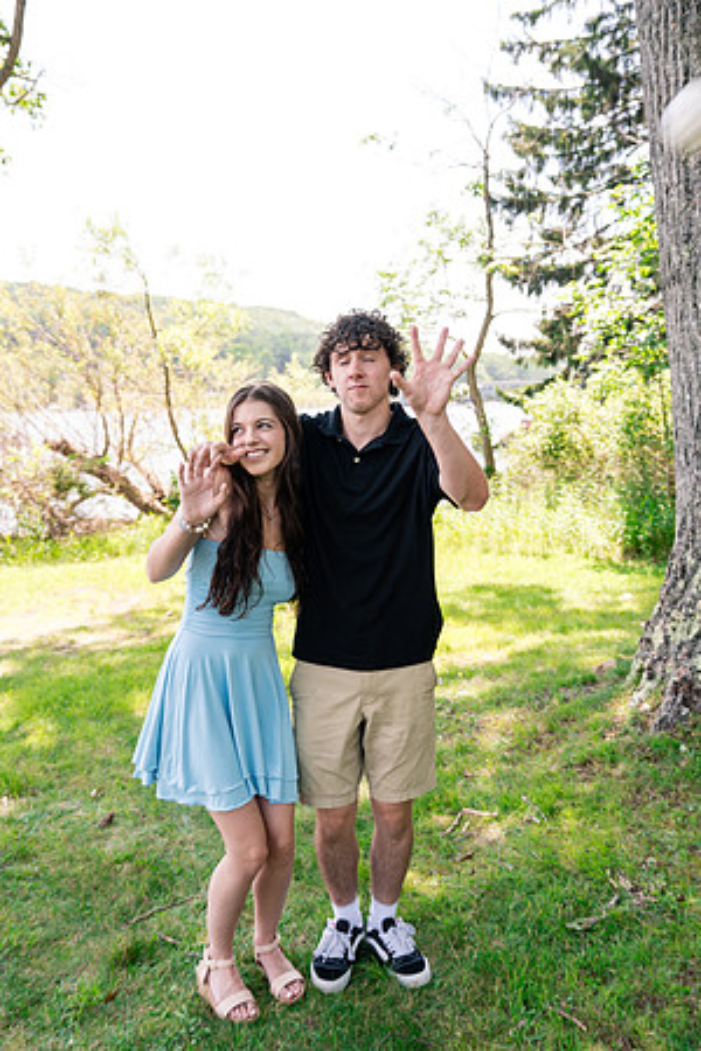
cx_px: 350
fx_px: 905
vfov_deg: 60.3
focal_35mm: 31
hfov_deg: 42.3
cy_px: 526
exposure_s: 1/250
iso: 160
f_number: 3.5
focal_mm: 31
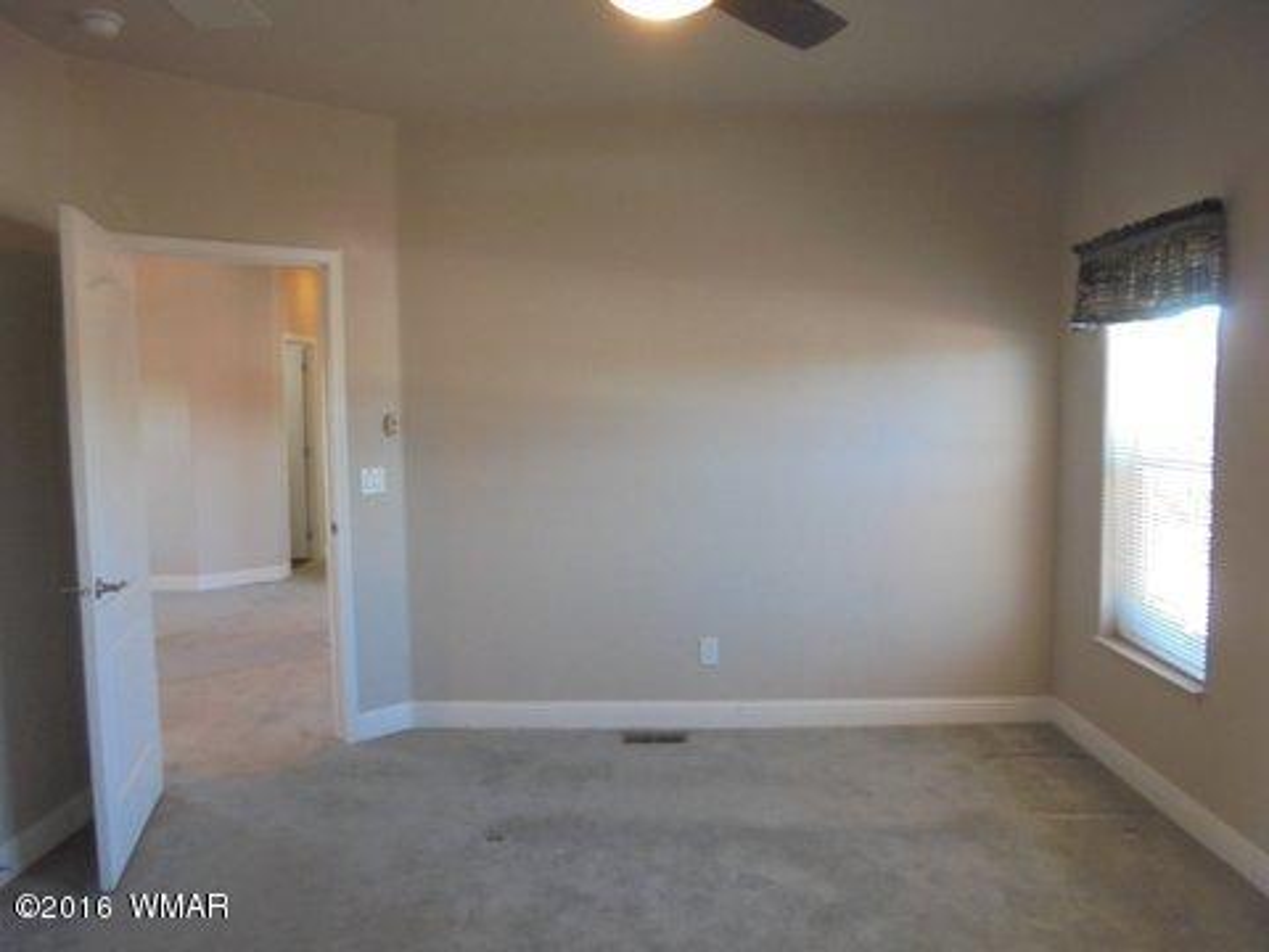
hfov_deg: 67.3
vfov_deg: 53.1
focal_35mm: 26
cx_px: 634
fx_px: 953
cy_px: 476
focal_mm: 4.6
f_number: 3.5
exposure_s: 1/30
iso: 400
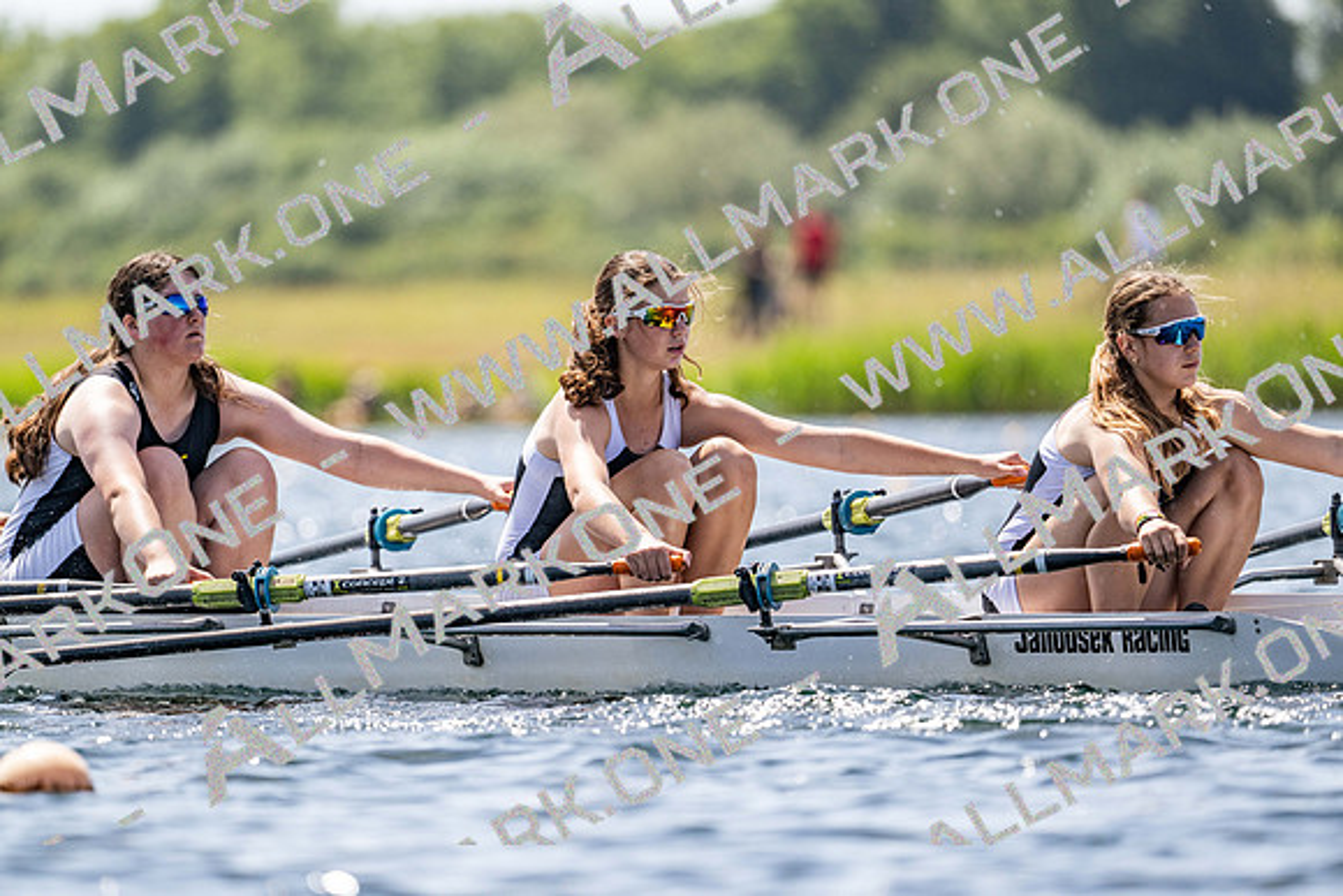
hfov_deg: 5.2
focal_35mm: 400
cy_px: 448
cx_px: 672
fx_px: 14925
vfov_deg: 3.4
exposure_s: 1/2500
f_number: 4.5
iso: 280
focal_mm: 400
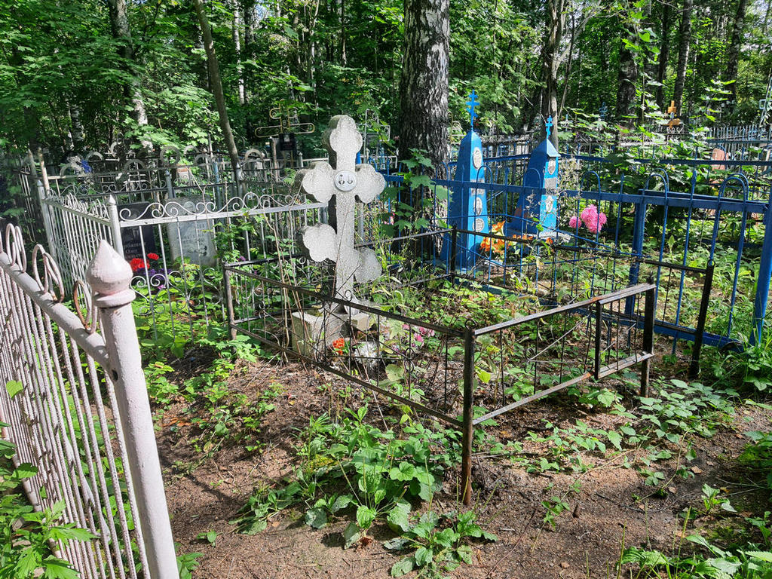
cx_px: 386
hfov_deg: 67.3
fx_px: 580
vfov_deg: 53.1
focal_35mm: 26
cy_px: 290
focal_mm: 4.32
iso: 50
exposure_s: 1/560
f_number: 1.7
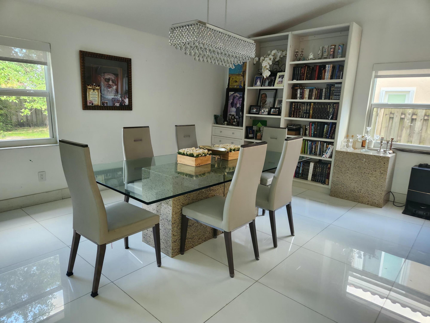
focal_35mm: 23
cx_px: 215
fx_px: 286
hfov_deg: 73.9
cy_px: 162
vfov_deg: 58.9
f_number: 1.8
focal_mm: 5.4
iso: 160
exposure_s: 1/120
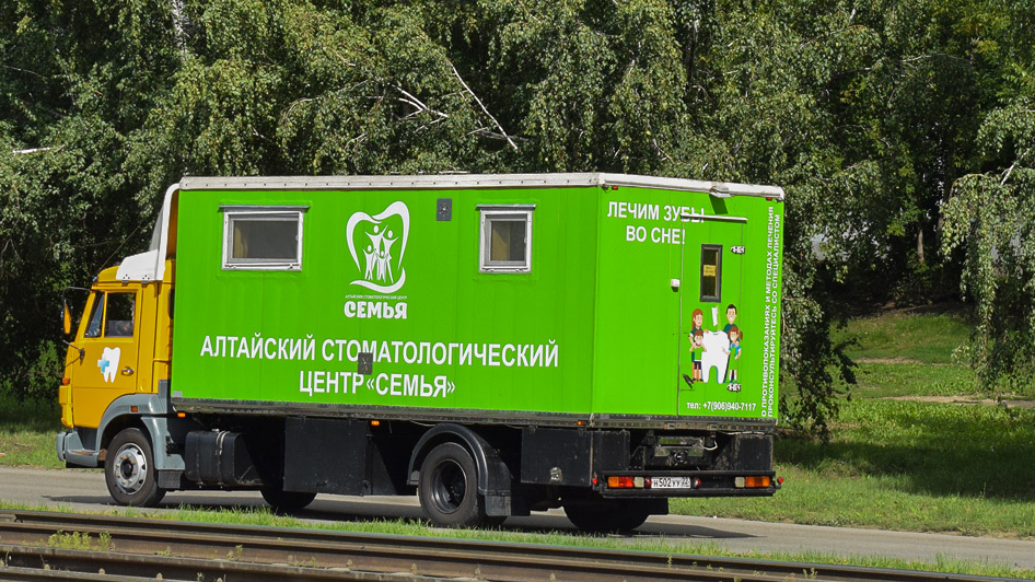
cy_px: 255
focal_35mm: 110
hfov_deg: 19.5
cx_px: 409
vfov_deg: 11.0
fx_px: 3009
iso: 400
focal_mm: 55
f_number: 7.1
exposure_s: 1/1000
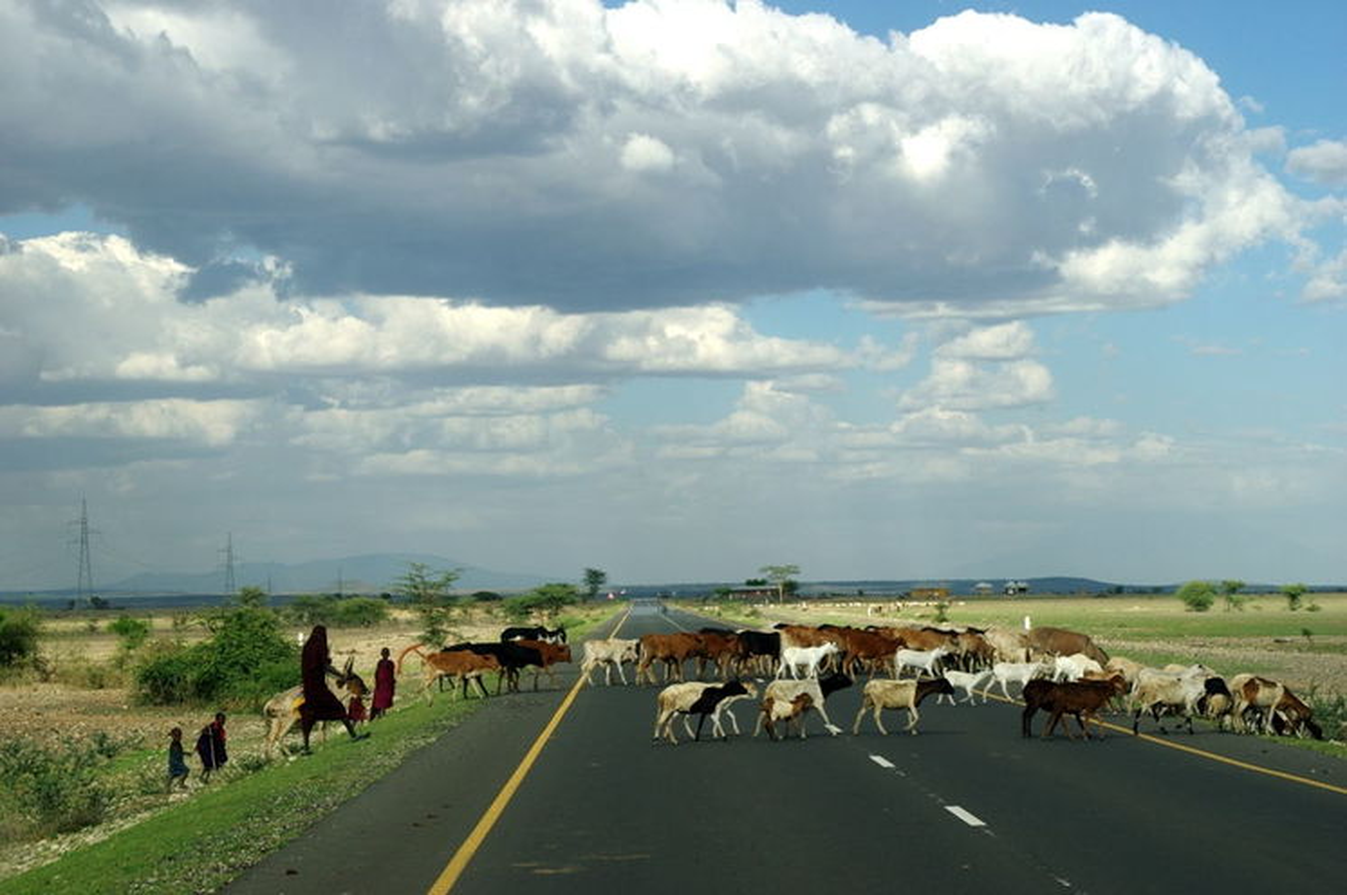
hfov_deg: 20.0
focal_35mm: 102
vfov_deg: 13.4
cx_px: 674
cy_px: 448
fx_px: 3813
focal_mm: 68
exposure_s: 1/400
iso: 200
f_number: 10
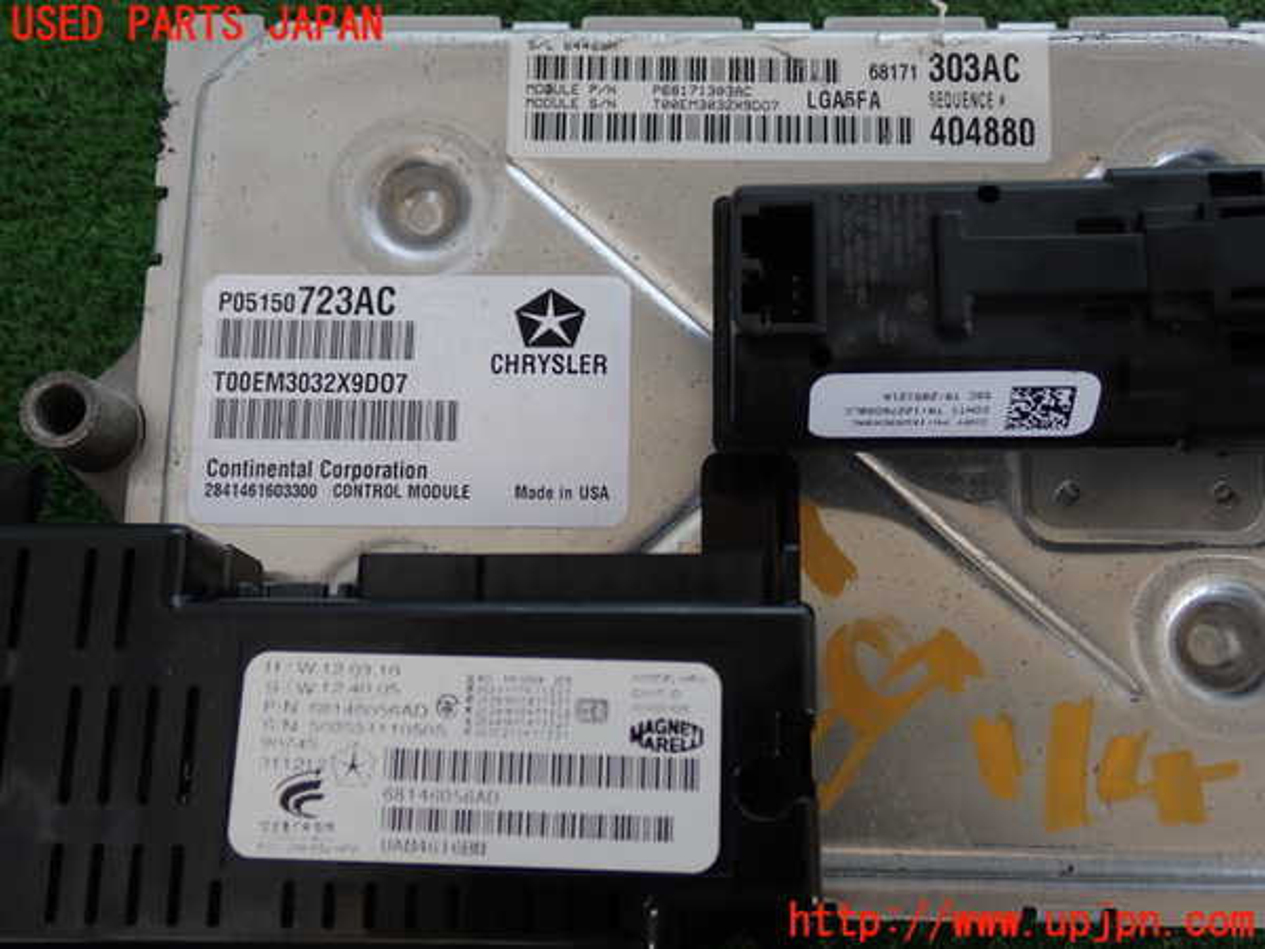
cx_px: 632
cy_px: 474
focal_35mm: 38
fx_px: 1389
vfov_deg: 37.7
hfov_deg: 49.0
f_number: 2.7
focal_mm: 6.83
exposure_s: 1/60
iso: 200
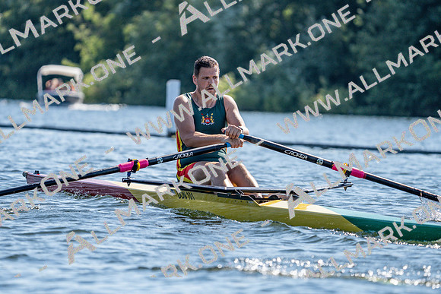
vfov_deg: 4.3
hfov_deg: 6.4
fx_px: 3933
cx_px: 220
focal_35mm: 321
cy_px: 147
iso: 320
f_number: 6.3
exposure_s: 1/1600
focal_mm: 321
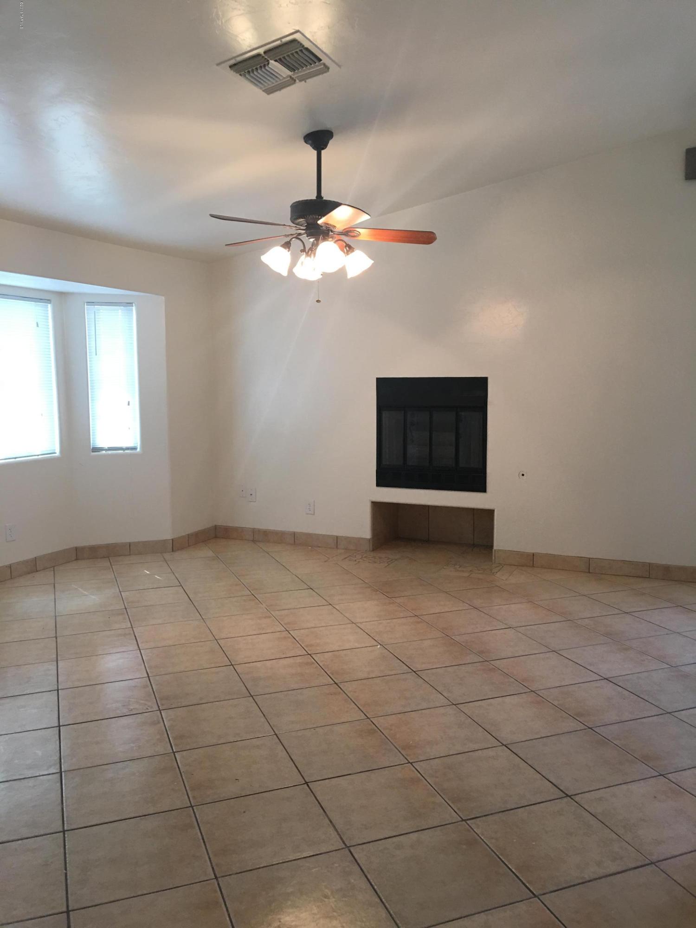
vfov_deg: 61.7
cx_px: 348
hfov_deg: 48.2
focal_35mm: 29
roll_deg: -0.3
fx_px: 777
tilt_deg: -6.4
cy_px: 464
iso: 40
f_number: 2.2
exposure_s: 1/15
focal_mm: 4.15
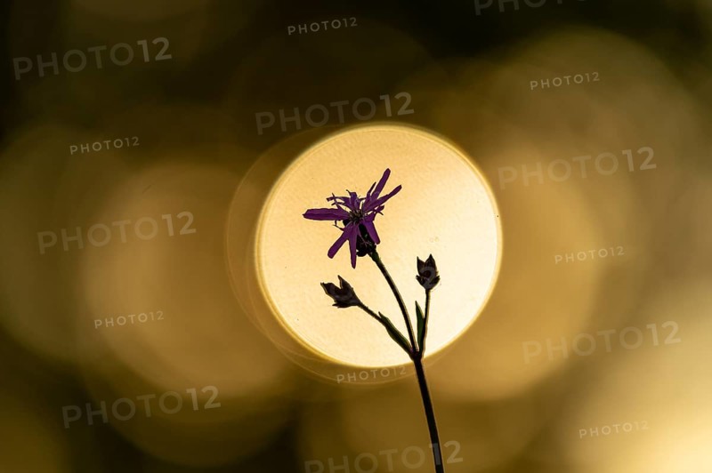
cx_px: 341
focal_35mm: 232
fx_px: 4579
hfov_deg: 8.9
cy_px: 200
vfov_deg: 5.9
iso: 500
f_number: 2.8
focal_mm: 200
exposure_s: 1/8000
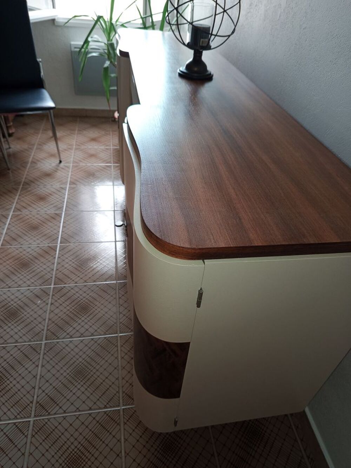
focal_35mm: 24
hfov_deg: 56.8
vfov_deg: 71.6
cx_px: 176
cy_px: 234
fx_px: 324
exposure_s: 1/50
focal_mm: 5.24
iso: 255
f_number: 1.7
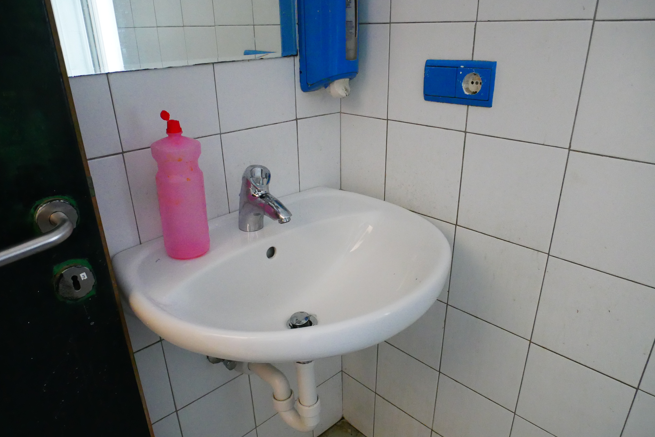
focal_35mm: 25
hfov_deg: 71.5
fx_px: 455
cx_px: 327
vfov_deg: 51.2
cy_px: 239
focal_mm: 12
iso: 3200
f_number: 5.6
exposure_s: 1/50
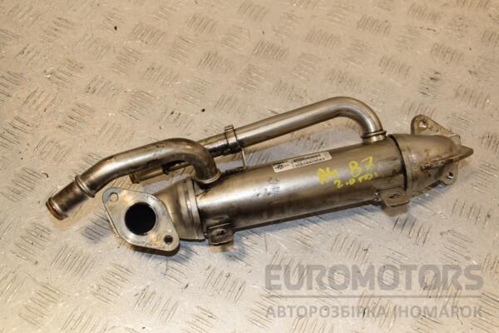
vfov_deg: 29.9
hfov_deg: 43.6
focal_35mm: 45
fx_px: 624
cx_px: 250
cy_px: 166
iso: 800
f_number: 6.3
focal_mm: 30
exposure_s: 1/200
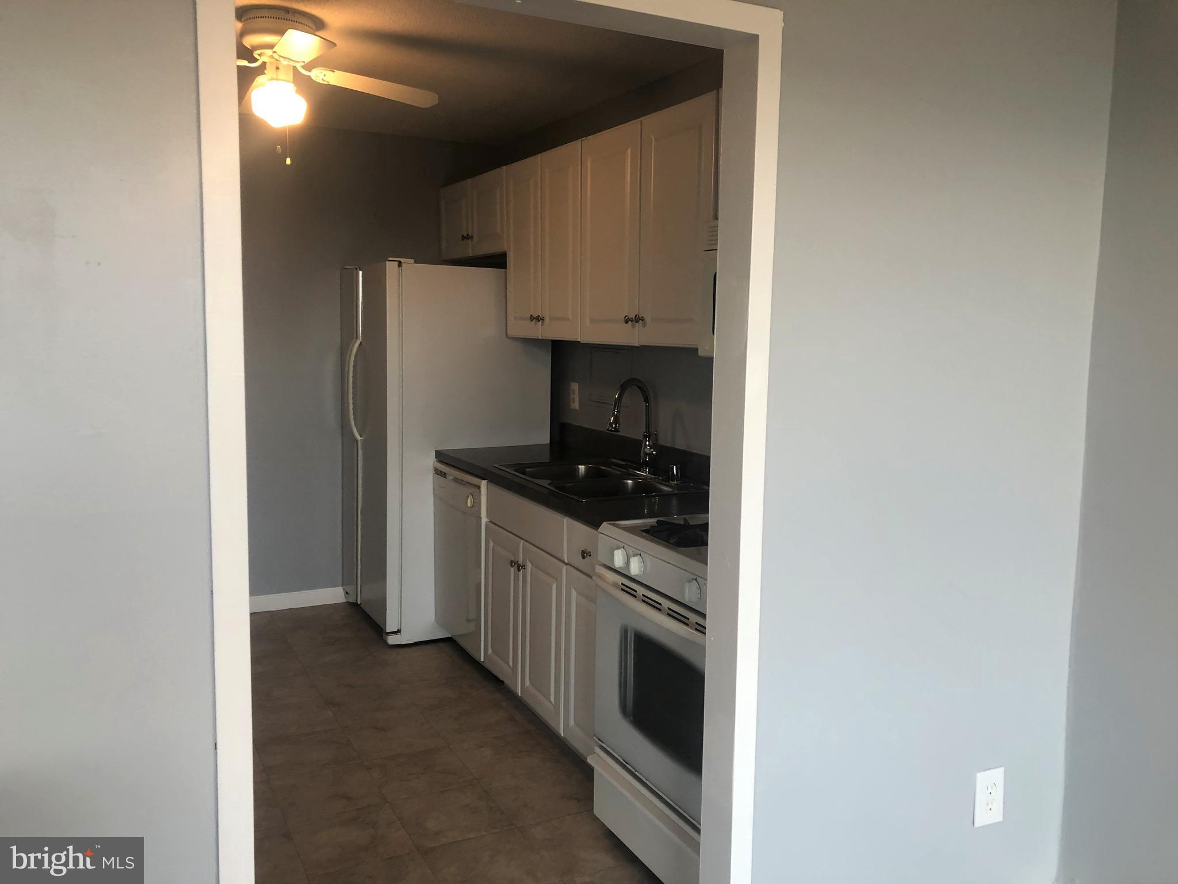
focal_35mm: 28
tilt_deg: -6.2
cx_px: 589
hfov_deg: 63.4
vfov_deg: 49.7
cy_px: 442
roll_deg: +0.0
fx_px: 953
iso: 32
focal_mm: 3.99
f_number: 1.8
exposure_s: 1/30
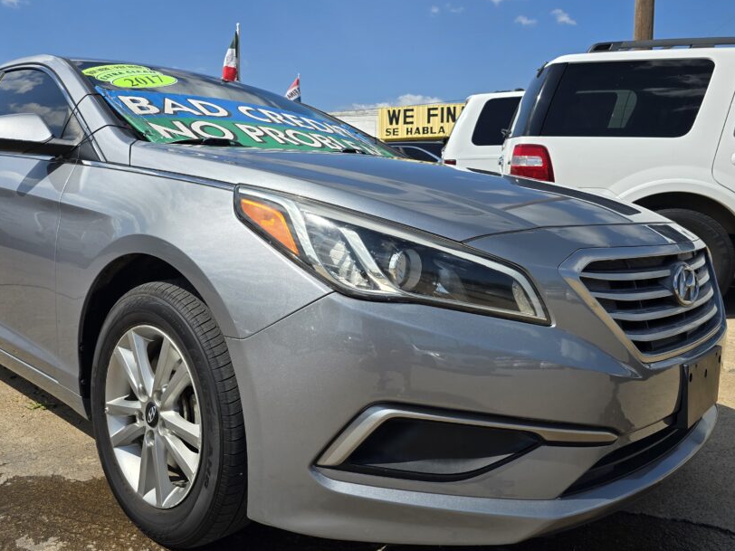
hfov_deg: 61.2
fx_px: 616
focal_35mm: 29
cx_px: 301
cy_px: 248
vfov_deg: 48.2
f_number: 1.7
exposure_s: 1/1024
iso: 12
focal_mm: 6.3
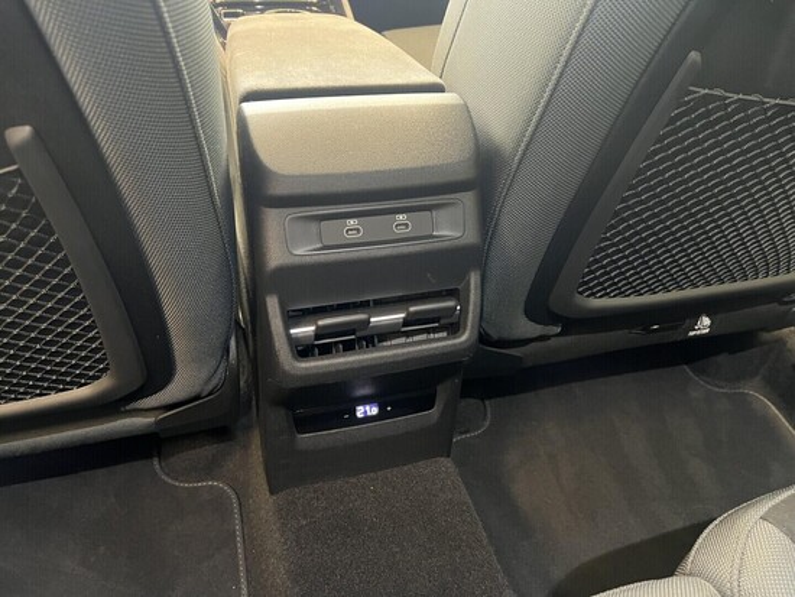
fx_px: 597
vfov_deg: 53.1
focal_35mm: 26
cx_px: 398
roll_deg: -4.7
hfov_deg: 67.3
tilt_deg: -38.1
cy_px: 298
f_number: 1.5
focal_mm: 5.7
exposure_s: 1/30
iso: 500
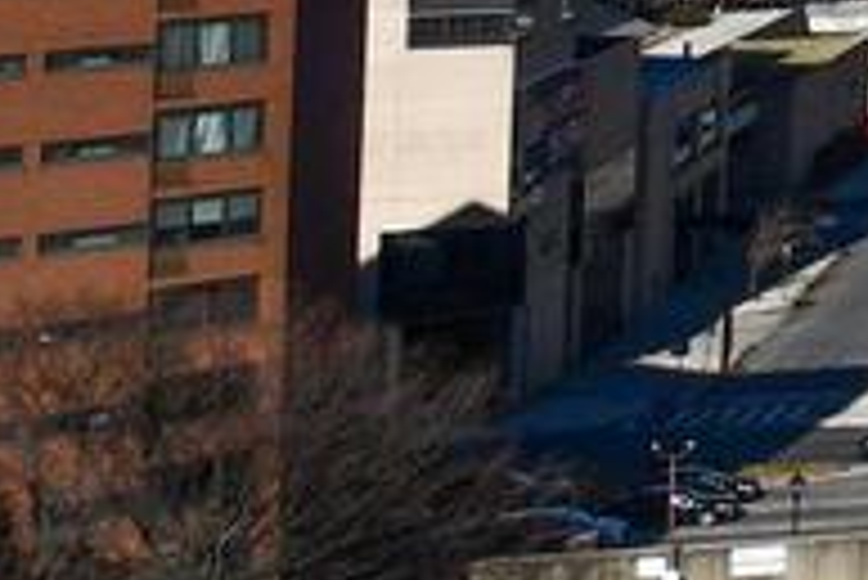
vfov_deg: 8.4
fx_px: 3233
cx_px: 2397
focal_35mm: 134
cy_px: -1241
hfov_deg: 11.2
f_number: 9
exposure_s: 1/320
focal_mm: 12
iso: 100
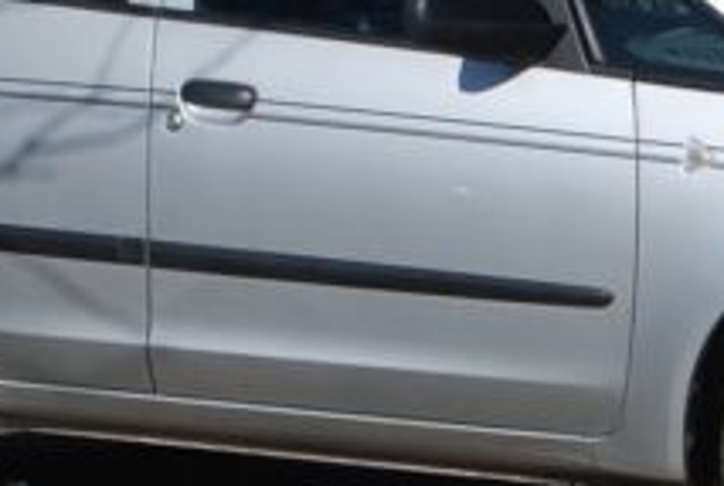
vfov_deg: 5.8
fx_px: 4796
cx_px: 493
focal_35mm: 238
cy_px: 82
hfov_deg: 8.6
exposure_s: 1/400
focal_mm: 44
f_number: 10
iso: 100
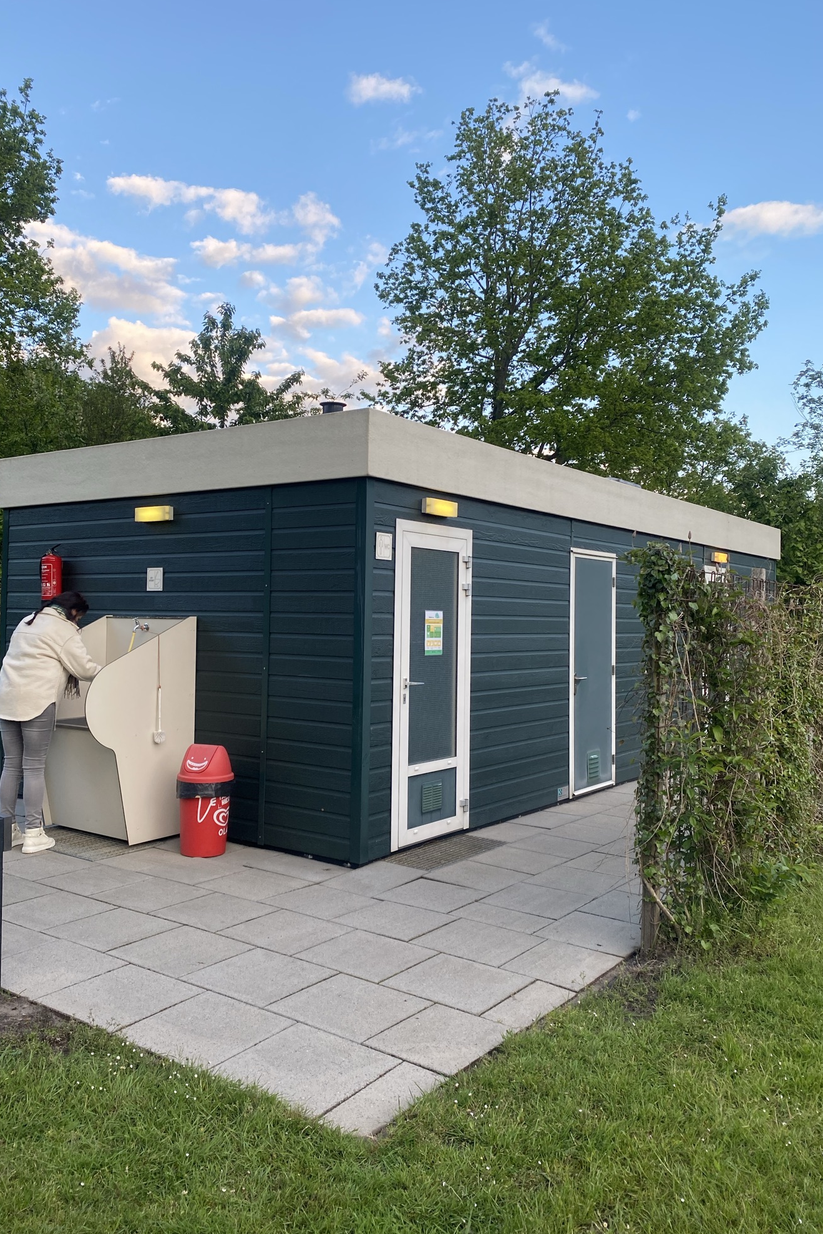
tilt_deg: +1.4
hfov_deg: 46.3
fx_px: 960
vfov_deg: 65.5
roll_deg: -1.3
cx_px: 371
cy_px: 600
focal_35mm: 28
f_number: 1.8
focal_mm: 4.25
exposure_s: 1/231
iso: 32
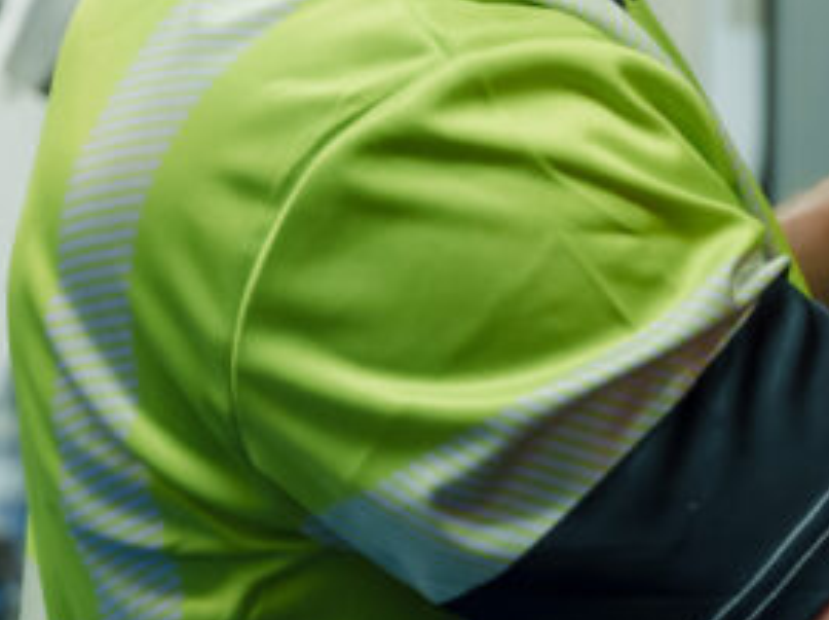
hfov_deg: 10.9
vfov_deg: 8.3
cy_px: -258
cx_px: 1174
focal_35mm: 176
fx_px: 4209
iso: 1600
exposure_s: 1/100
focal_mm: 48
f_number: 4
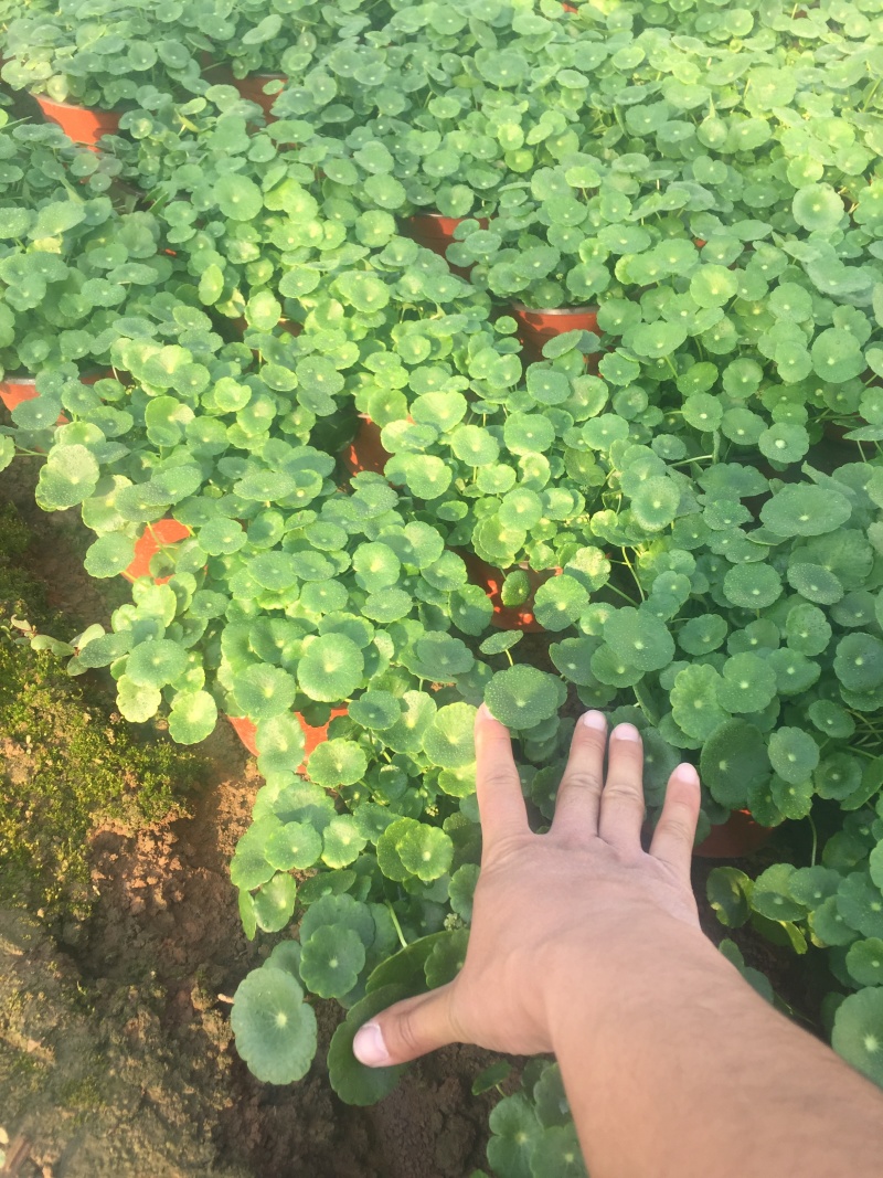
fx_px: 987
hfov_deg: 48.2
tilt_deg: -49.6
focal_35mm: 29
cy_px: 589
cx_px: 442
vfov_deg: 61.7
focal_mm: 4.15
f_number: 2.2
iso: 32
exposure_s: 1/231
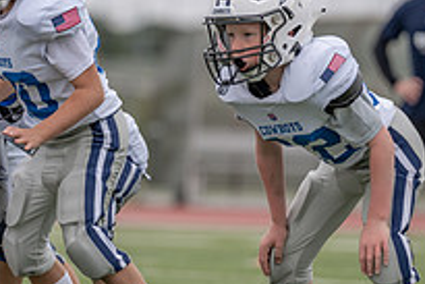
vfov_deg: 2.4
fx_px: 6686
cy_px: 117
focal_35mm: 566
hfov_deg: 3.6
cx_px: 95
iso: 200
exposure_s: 1/1250
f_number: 2.8
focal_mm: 200
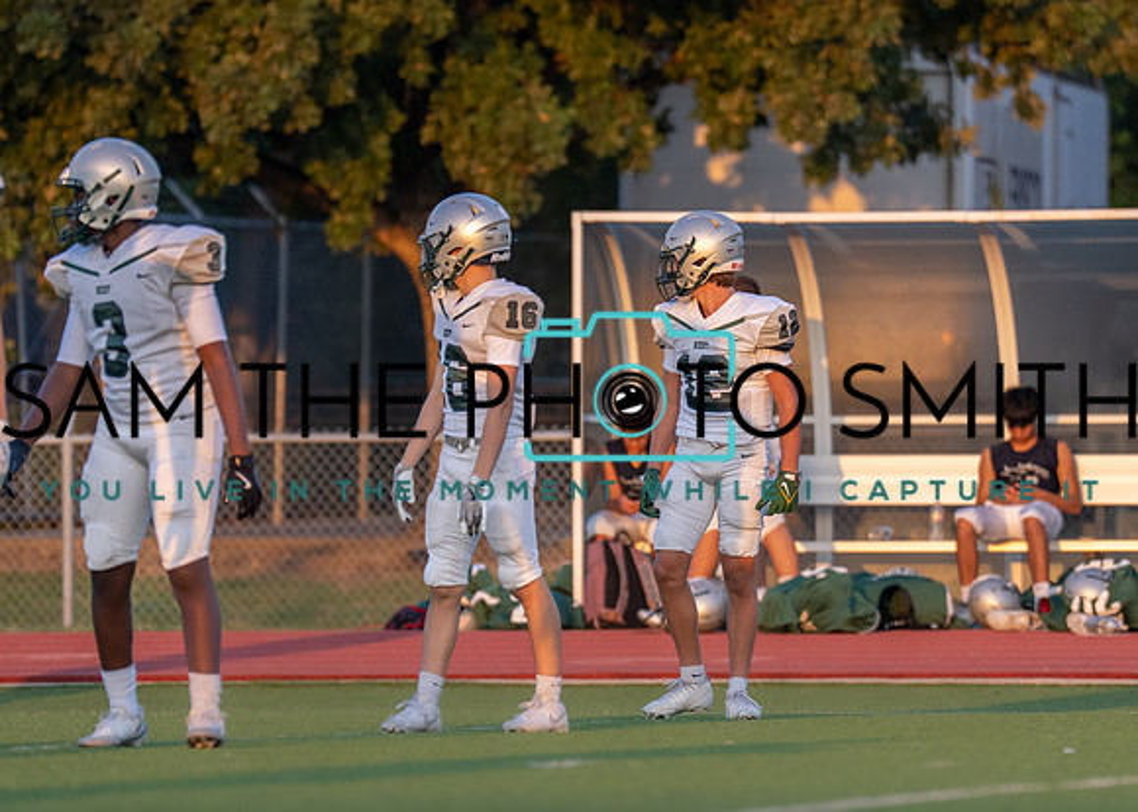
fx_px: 14067
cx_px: 651
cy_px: 505
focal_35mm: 435
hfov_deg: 4.6
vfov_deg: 3.3
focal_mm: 200
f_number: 2.8
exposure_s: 1/1250
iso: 640
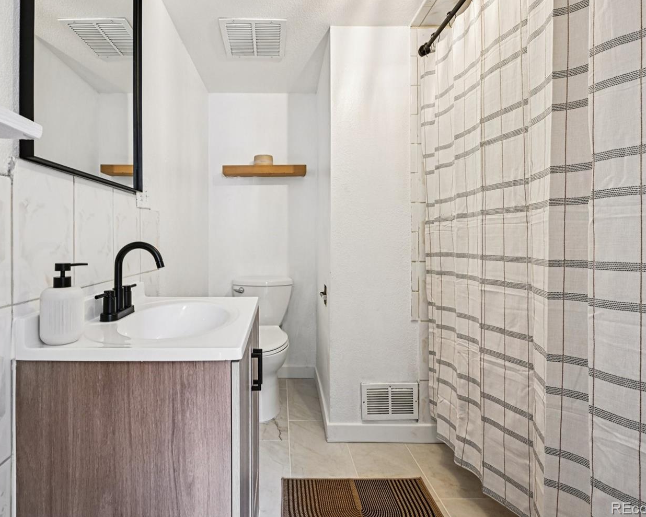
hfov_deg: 89.1
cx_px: 278
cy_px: 240
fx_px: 325
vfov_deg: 76.9
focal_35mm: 17
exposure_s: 1/6
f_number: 11
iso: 400
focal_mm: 14
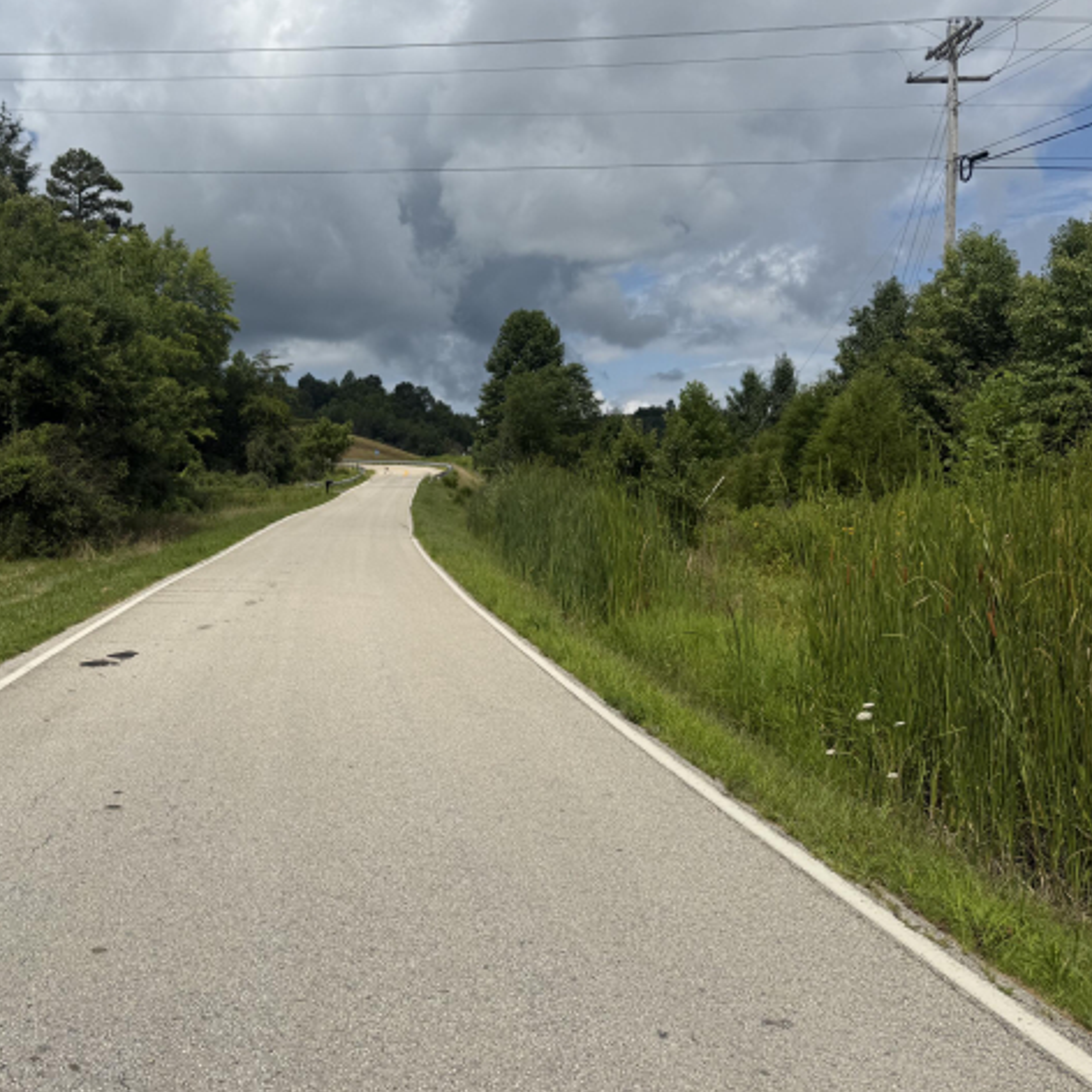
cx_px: 337
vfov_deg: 54.0
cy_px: 546
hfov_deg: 52.7
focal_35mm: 30
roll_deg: +0.2
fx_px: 1071
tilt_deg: -1.5
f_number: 1.78
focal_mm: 6.76
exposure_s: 1/10309
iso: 80
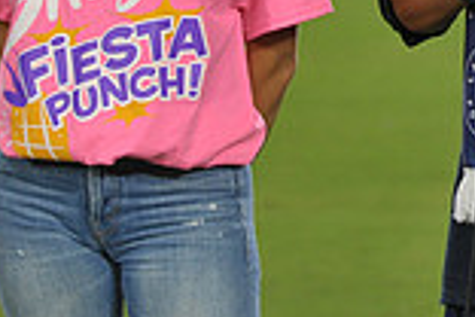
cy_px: -88
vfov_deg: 2.6
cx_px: 594
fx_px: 6861
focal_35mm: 520
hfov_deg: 4.0
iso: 1250
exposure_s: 1/1000
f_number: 2.8
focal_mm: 140
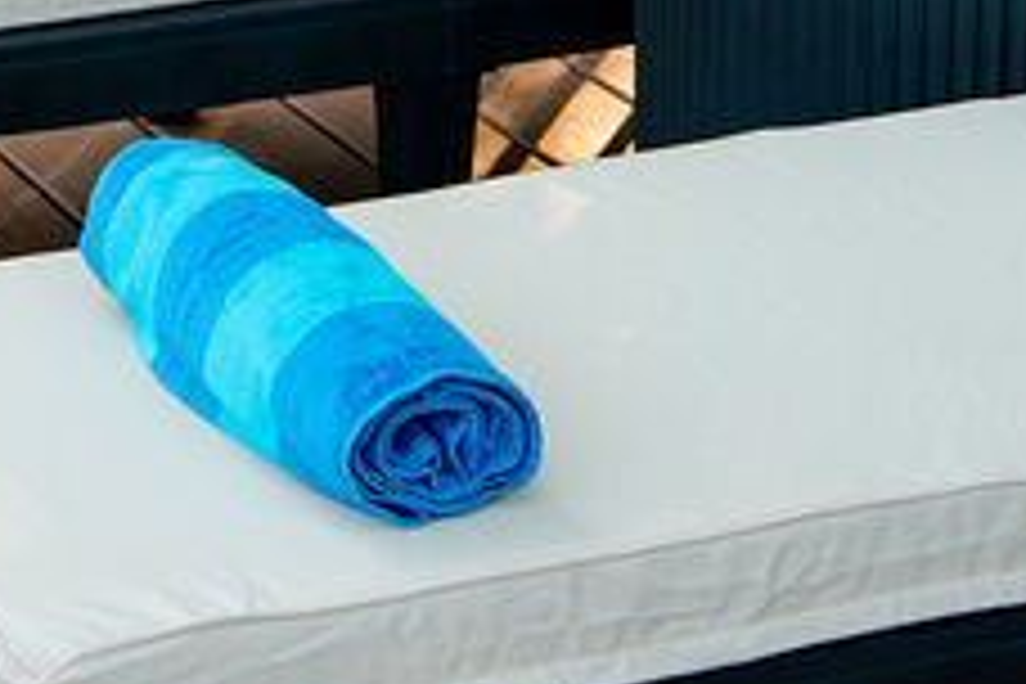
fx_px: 4474
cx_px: 369
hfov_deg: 13.1
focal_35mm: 157
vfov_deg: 8.3
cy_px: -664
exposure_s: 1/640
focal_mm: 35
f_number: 2.8
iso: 400
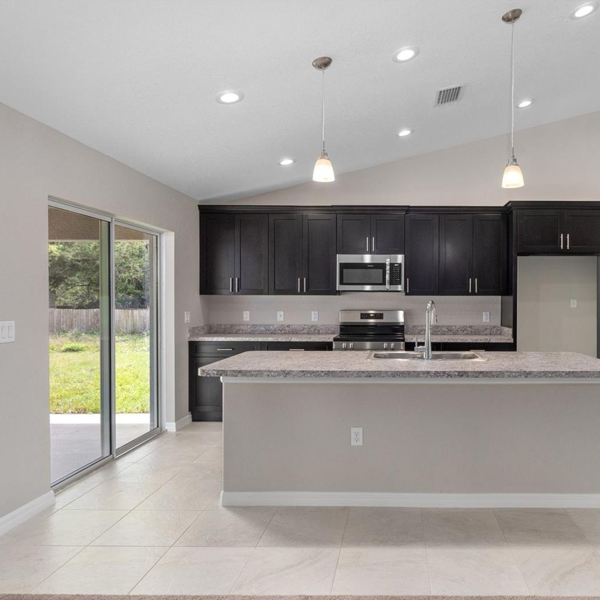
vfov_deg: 61.6
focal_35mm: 26
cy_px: 308
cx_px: 396
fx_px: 503
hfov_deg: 60.3
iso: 320
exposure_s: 1/3
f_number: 8
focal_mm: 13
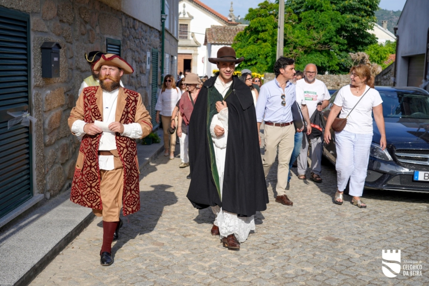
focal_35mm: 42
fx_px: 501
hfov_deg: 46.4
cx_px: 214
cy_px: 143
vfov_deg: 31.9
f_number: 4.5
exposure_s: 1/800
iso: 100
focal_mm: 42
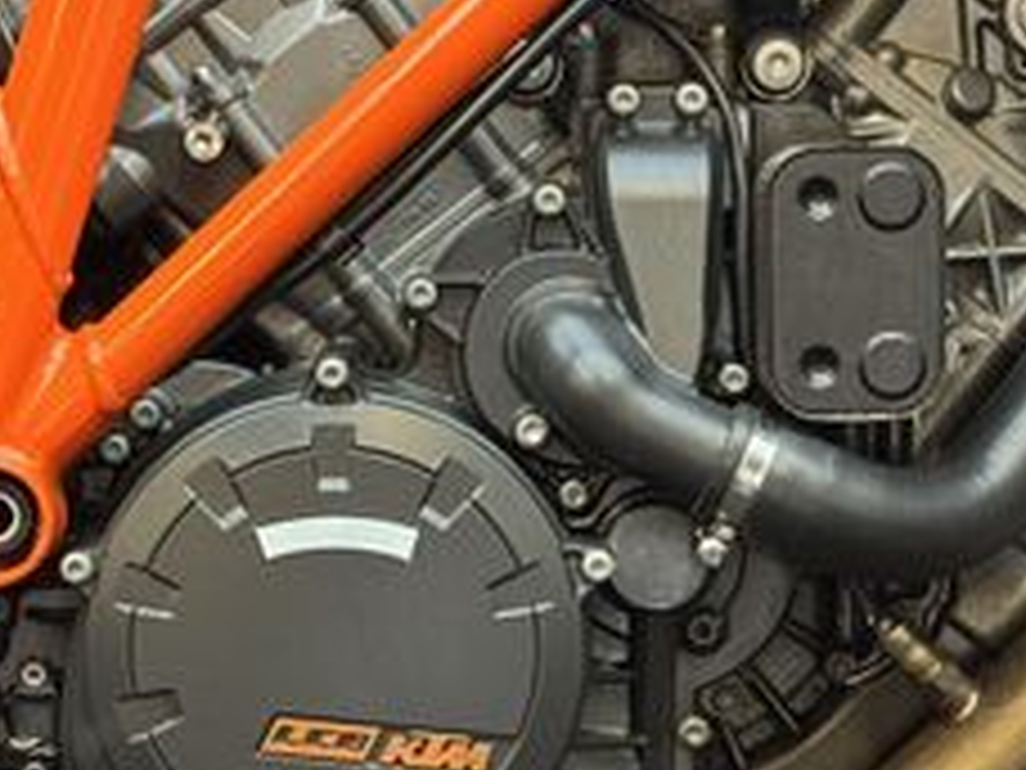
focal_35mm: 135
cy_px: 482
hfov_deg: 14.6
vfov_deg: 11.0
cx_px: 544
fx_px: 4001
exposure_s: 1/50
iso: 250
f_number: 1.78
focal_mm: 6.76
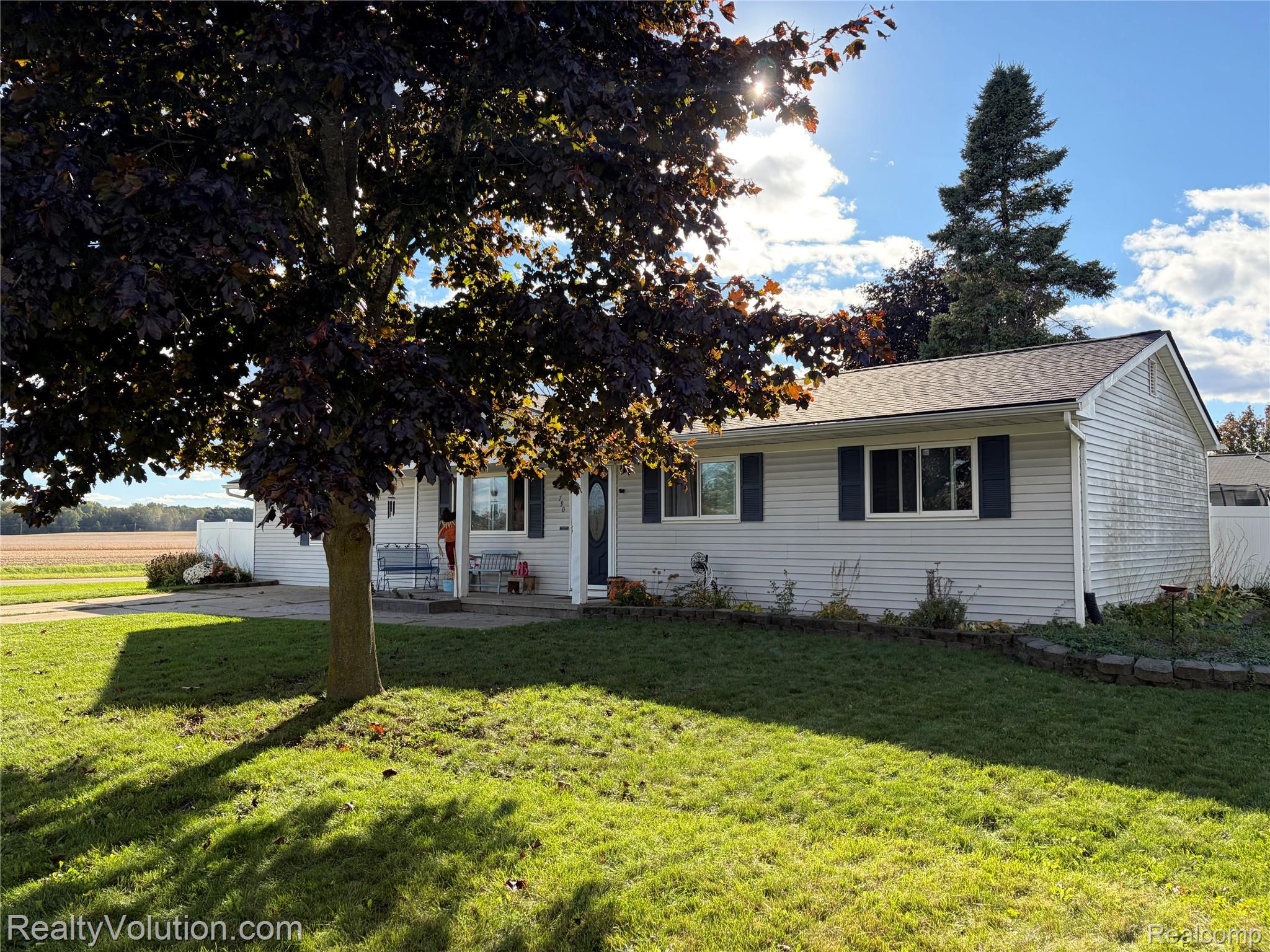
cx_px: 635
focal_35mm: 26
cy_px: 476
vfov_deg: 53.1
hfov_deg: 67.3
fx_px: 954
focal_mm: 5.96
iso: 64
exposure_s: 1/1484
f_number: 1.6
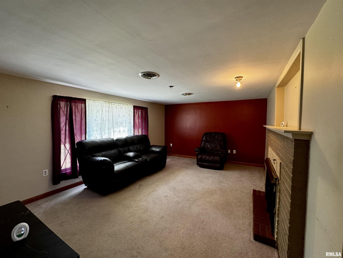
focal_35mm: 14
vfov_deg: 85.7
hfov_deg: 102.1
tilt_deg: -2.8
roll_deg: -0.7
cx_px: 172
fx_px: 139
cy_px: 129
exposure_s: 1/60
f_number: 2.2
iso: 200
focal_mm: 2.22
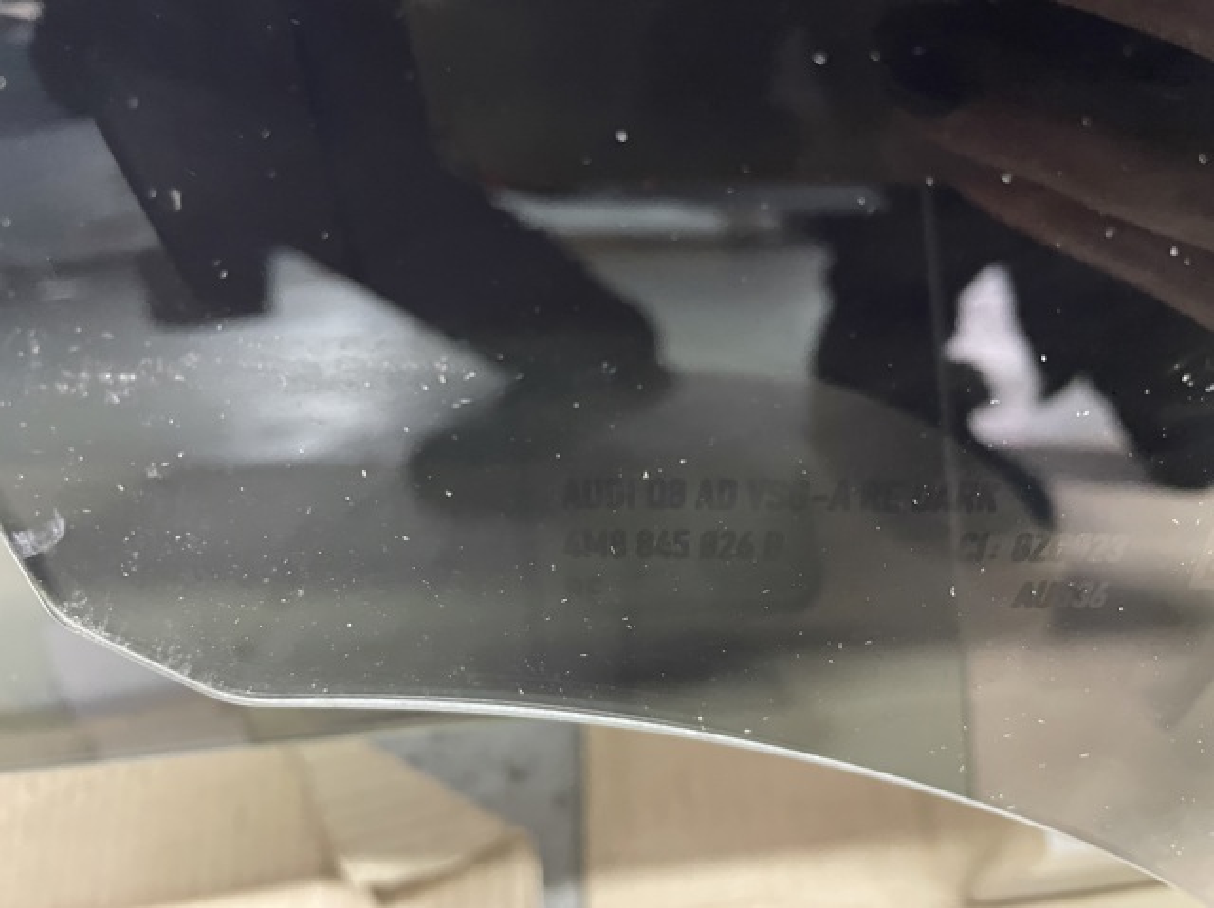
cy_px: 454
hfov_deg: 67.3
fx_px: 911
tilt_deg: -49.5
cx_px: 607
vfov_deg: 53.0
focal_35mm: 26
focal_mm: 4.2
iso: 640
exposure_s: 1/30
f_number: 1.6
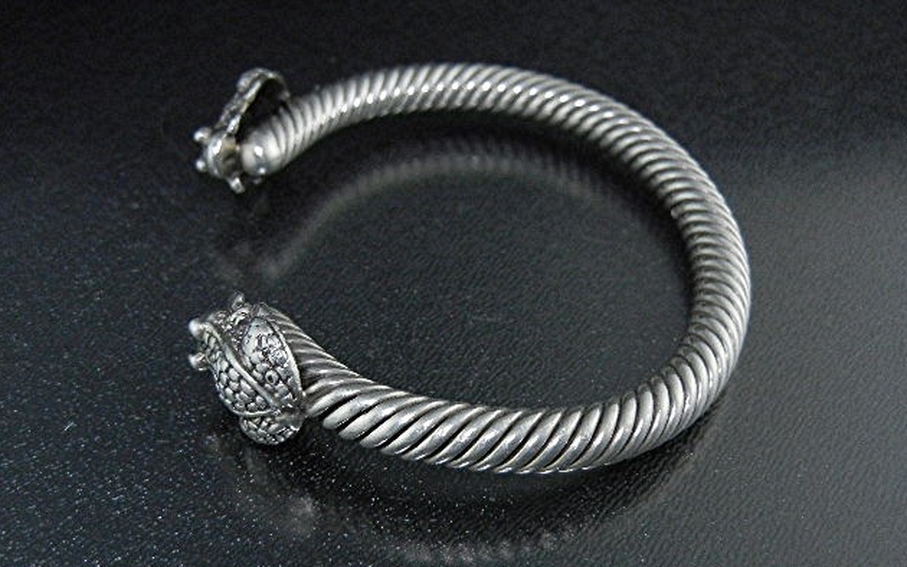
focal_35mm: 56
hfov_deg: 36.3
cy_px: 311
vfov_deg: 23.1
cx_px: 452
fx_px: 1384
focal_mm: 9.3
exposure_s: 1/30
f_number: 7.8
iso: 800
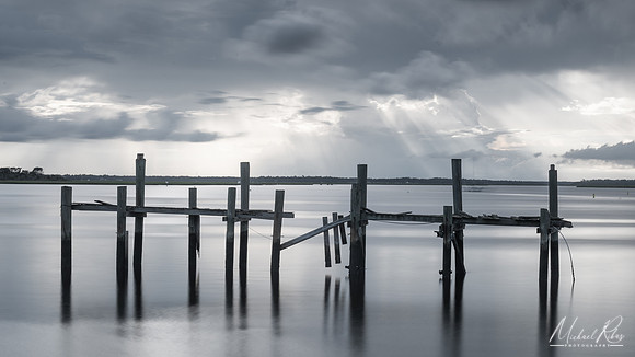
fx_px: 1023
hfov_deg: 34.5
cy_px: 212
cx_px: 318
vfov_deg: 19.8
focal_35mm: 61
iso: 64
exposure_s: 49
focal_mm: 58
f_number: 16
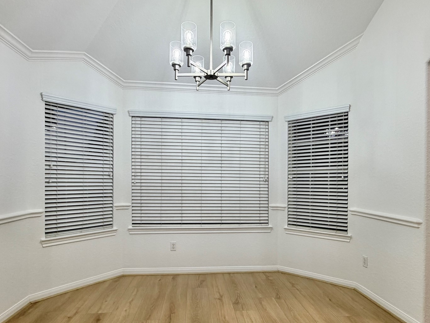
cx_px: 221
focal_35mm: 21
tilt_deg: -1.4
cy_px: 182
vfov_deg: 63.2
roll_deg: +0.6
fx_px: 261
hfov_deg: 79.0
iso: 160
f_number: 2.2
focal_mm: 2.22
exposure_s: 1/120
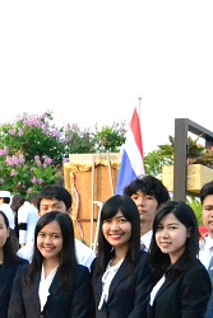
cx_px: -122
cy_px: 288
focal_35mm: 96
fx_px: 851
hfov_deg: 13.3
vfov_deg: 20.8
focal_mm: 20
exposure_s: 1/4000
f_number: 5
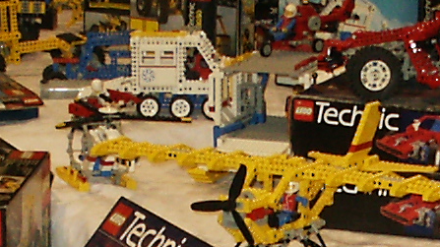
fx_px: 2262
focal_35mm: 194
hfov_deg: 11.1
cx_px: 283
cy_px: 417
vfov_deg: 6.1
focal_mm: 7.18
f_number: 3
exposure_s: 1/45
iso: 200
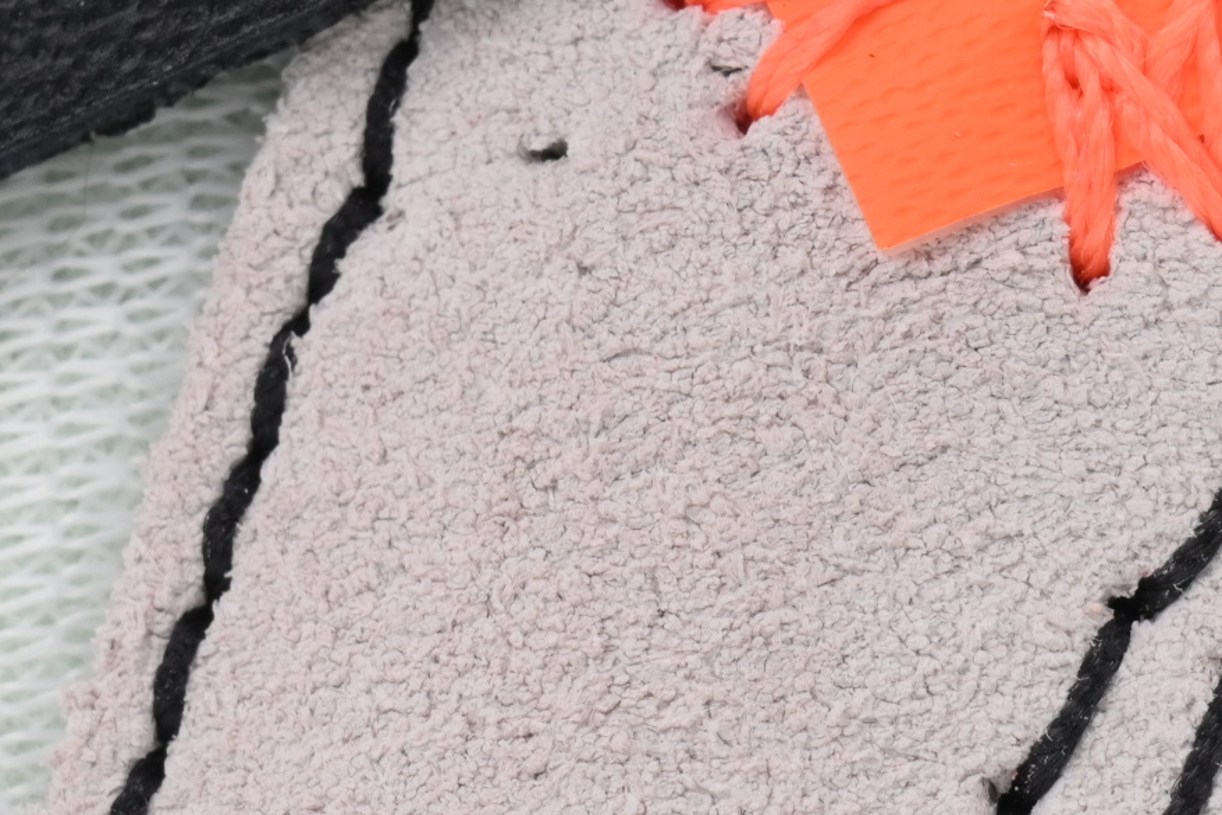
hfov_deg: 4.4
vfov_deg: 2.9
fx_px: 15958
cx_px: 845
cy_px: 401
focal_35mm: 470
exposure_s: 1/100
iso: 400
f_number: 11
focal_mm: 100
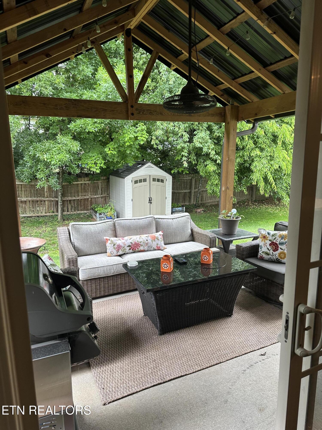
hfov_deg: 56.8
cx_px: 161
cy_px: 215
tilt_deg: -11.1
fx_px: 298
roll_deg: +0.5
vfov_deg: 71.6
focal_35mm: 24
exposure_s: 1/60
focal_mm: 6.86
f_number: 1.78
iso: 160
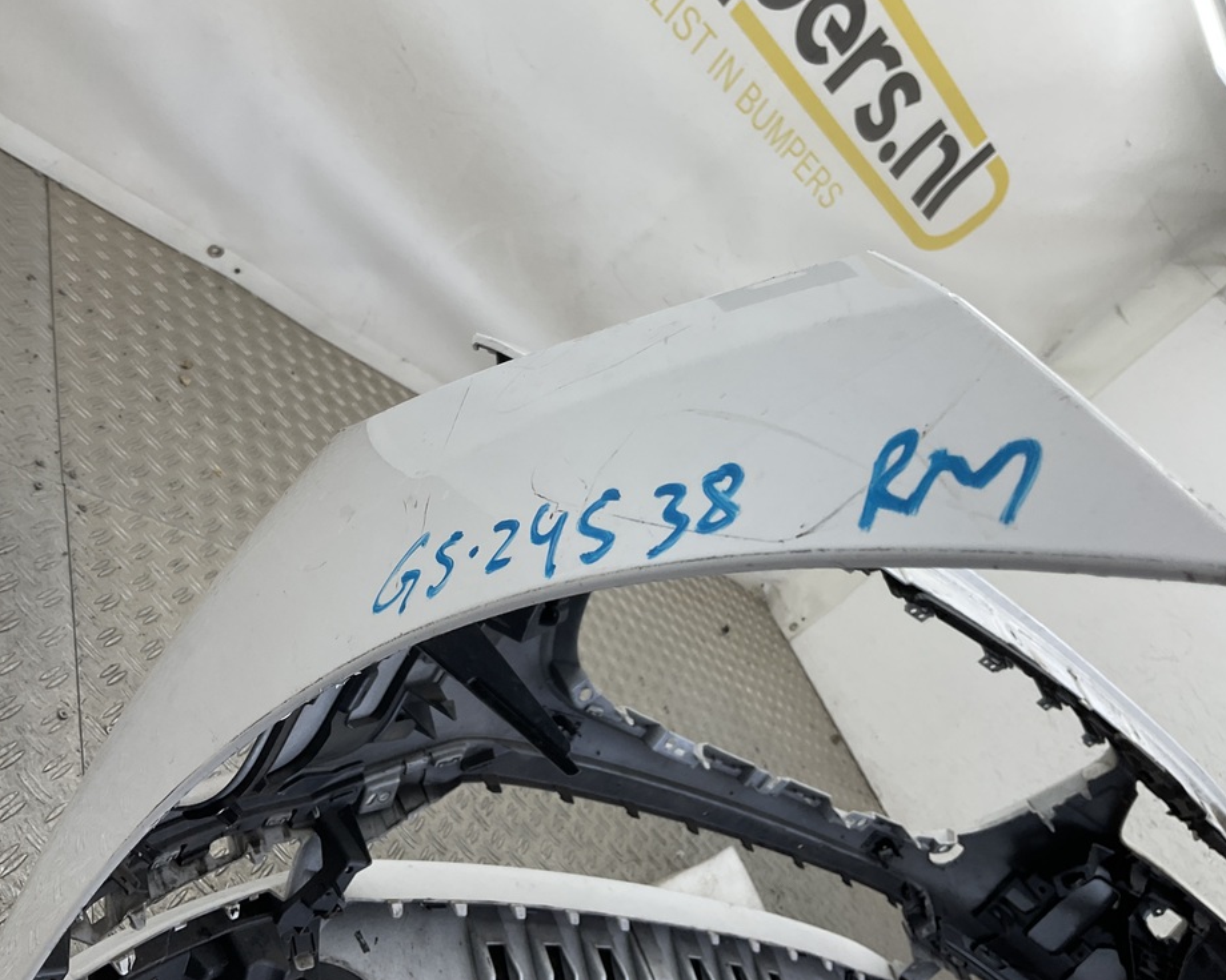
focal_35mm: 31
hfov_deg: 57.1
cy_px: 479
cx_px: 562
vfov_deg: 47.1
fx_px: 1125
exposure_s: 1/120
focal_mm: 3
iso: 20
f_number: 1.8
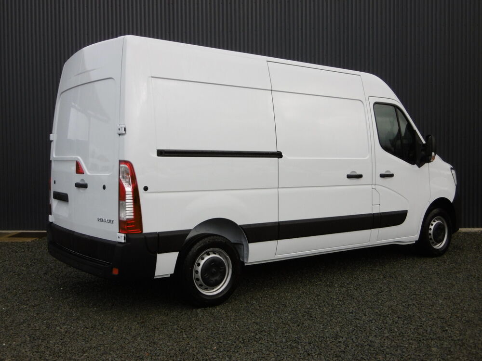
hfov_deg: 49.0
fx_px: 529
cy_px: 180
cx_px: 241
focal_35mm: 38
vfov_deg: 37.7
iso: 100
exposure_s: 1/125
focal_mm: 6.8
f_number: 3.7
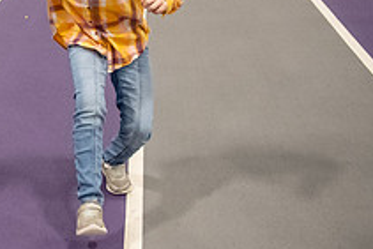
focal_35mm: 88
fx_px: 912
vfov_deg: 15.4
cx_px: -88
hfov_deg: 21.3
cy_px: 19
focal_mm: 32
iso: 4000
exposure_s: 1/320
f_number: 3.2
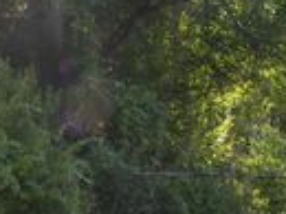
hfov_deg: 18.8
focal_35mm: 104
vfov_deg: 14.0
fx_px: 858
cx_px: 81
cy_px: 211
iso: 64
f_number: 4
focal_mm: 4.7
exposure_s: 1/130
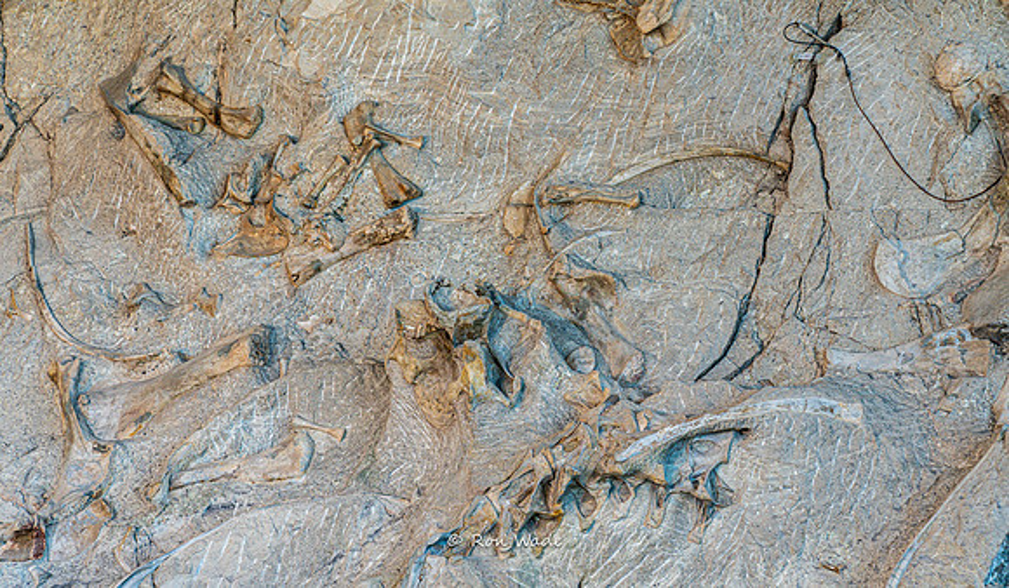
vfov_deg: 17.0
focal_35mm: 73
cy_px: 336
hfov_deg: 28.8
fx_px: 1961
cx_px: 504
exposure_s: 1/160
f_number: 4
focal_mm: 70
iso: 640
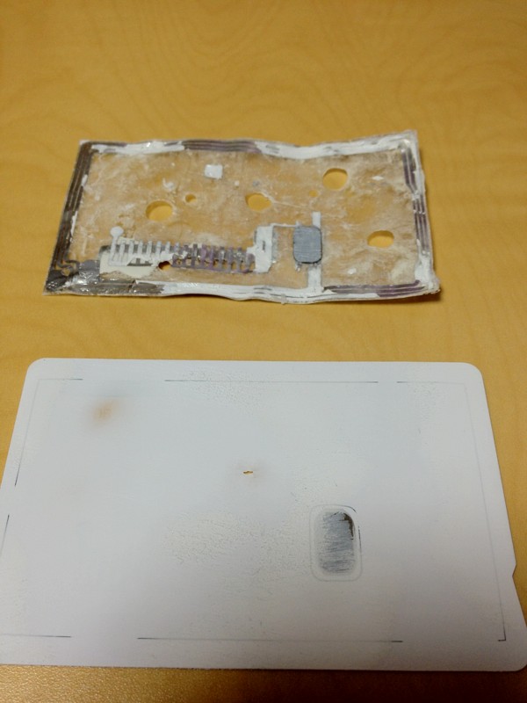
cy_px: 352
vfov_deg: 52.6
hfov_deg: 40.7
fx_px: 710
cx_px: 264
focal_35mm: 35
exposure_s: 1/30
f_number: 2.4
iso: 64
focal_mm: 4.28
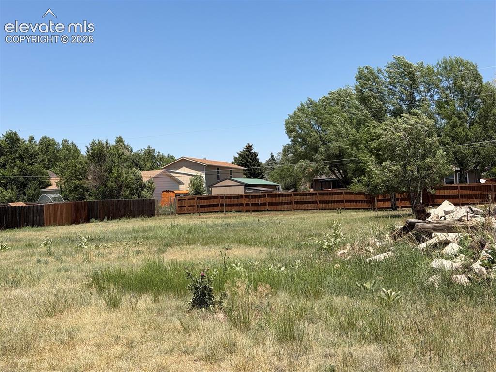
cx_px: 248
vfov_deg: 30.2
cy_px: 186
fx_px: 687
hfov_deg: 39.7
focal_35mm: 48
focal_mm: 6.76
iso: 64
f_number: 1.78
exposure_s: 1/4329
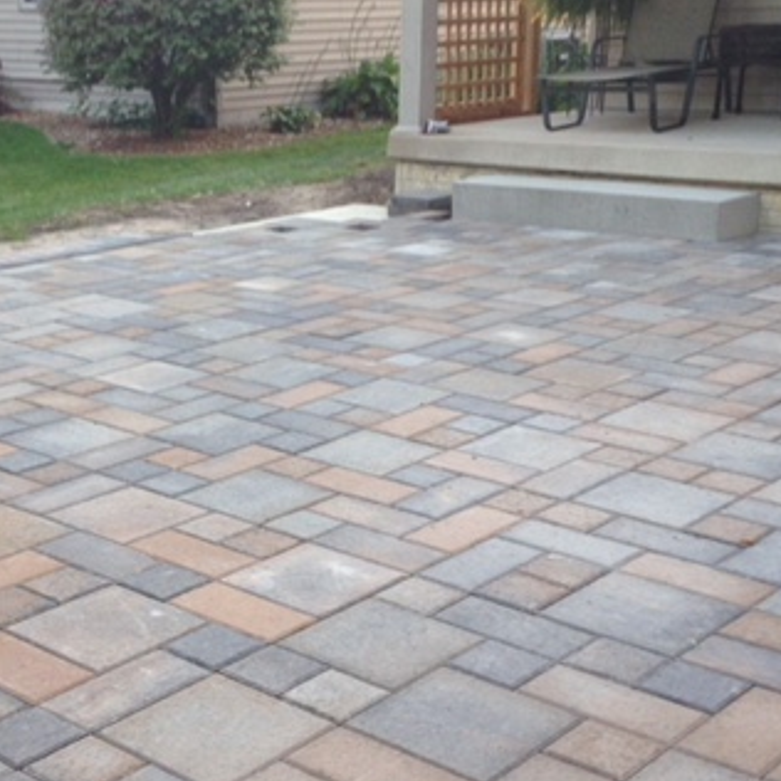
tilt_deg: -18.4
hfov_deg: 28.9
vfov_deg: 29.1
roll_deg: +1.7
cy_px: 413
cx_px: 252
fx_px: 1506
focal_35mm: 59
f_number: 2.4
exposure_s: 1/120
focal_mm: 4.12
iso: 80
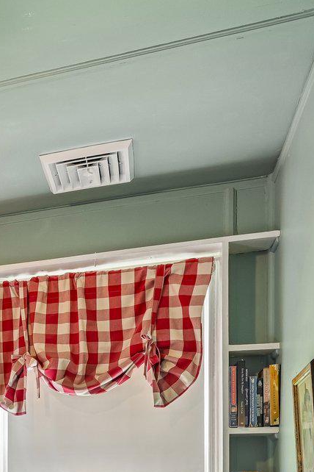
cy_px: 500
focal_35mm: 51
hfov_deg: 22.8
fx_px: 667
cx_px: -124
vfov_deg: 34.4
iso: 800
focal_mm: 16
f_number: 8
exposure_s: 1/25
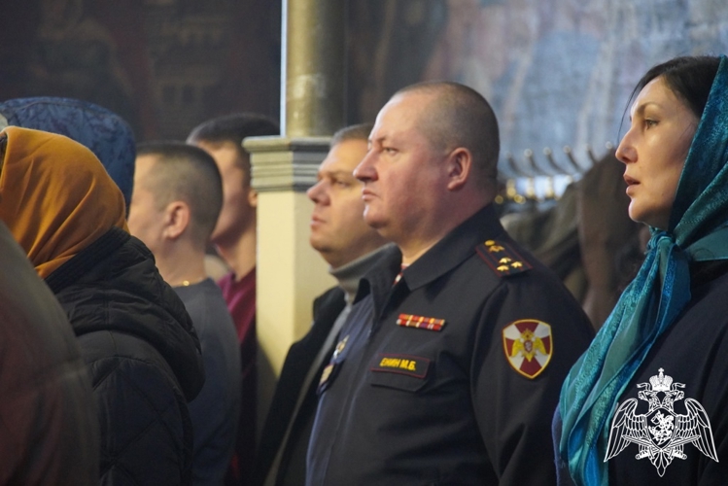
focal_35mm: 202
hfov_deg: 10.2
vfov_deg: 6.8
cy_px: 243
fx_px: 4096
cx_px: 364
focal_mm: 135
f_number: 5.6
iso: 6400
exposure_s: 1/25
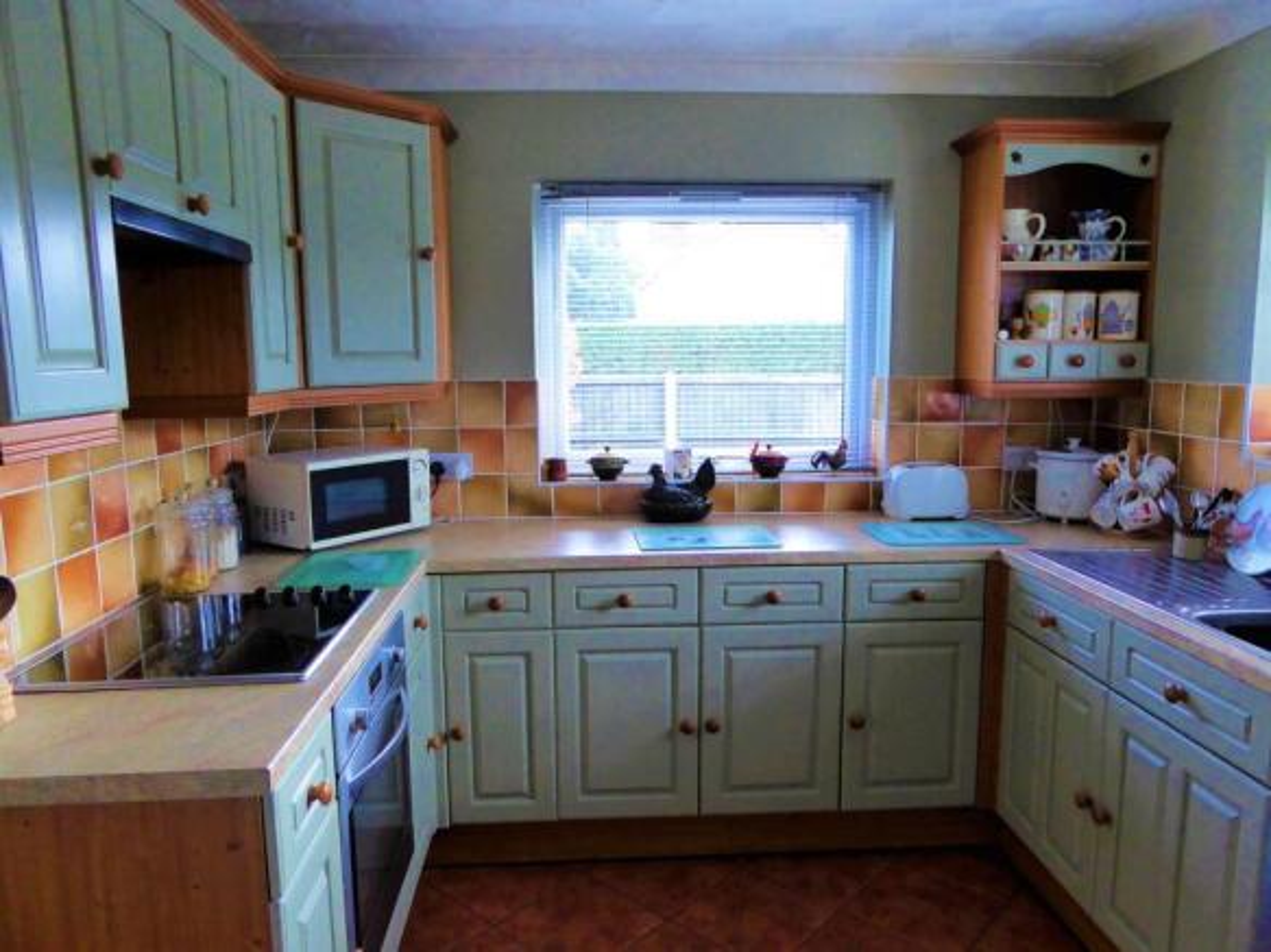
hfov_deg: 69.4
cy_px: 476
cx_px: 636
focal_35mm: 25
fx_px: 918
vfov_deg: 54.9
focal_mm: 4.3
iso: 400
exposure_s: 1/60
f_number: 3.3
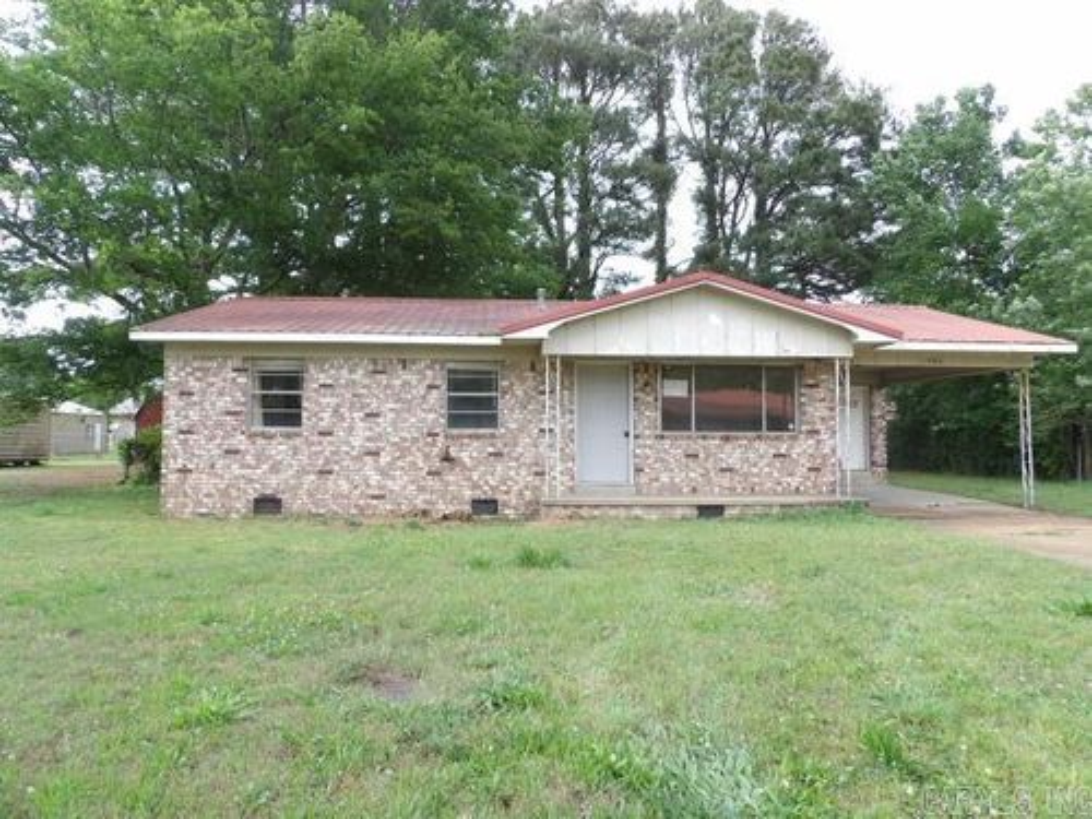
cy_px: 410
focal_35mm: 24
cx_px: 546
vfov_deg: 56.8
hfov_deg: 71.6
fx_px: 757
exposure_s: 1/153
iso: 100
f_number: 3.2
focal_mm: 4.3
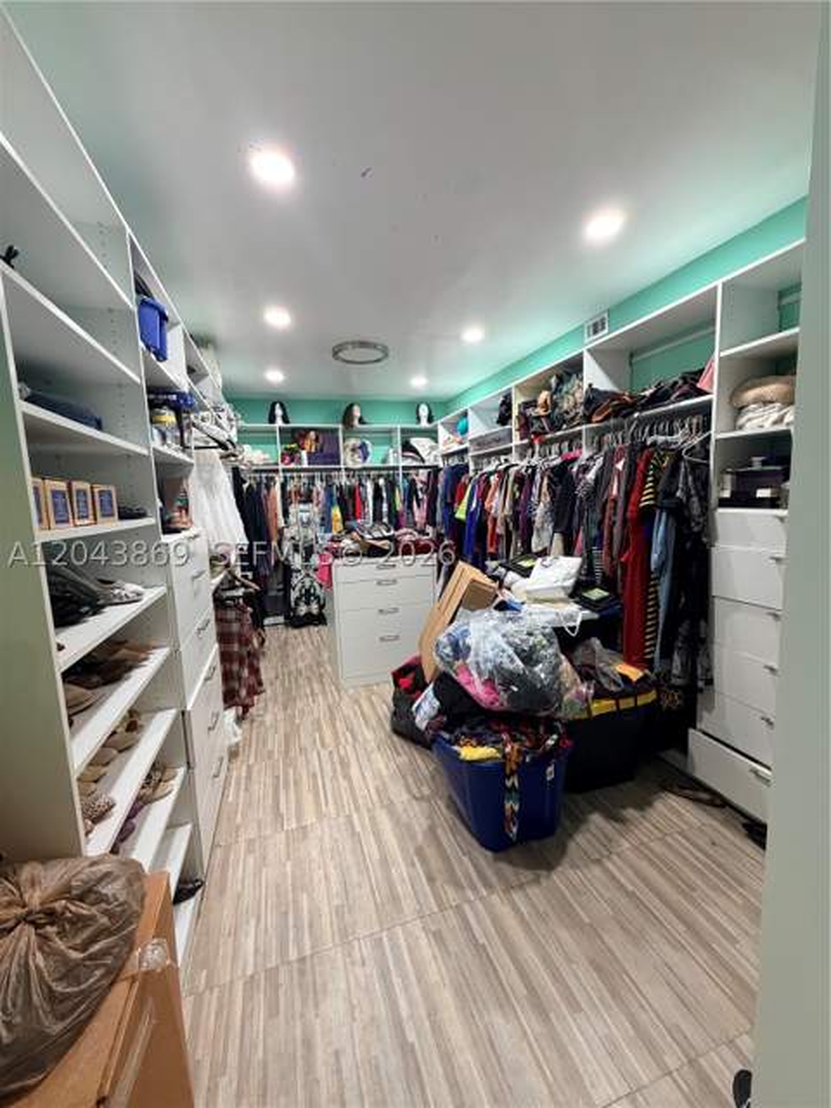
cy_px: 554
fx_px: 448
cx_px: 416
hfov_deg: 85.7
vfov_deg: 102.1
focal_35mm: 14
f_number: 2.2
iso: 320
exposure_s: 1/60
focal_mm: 2.22
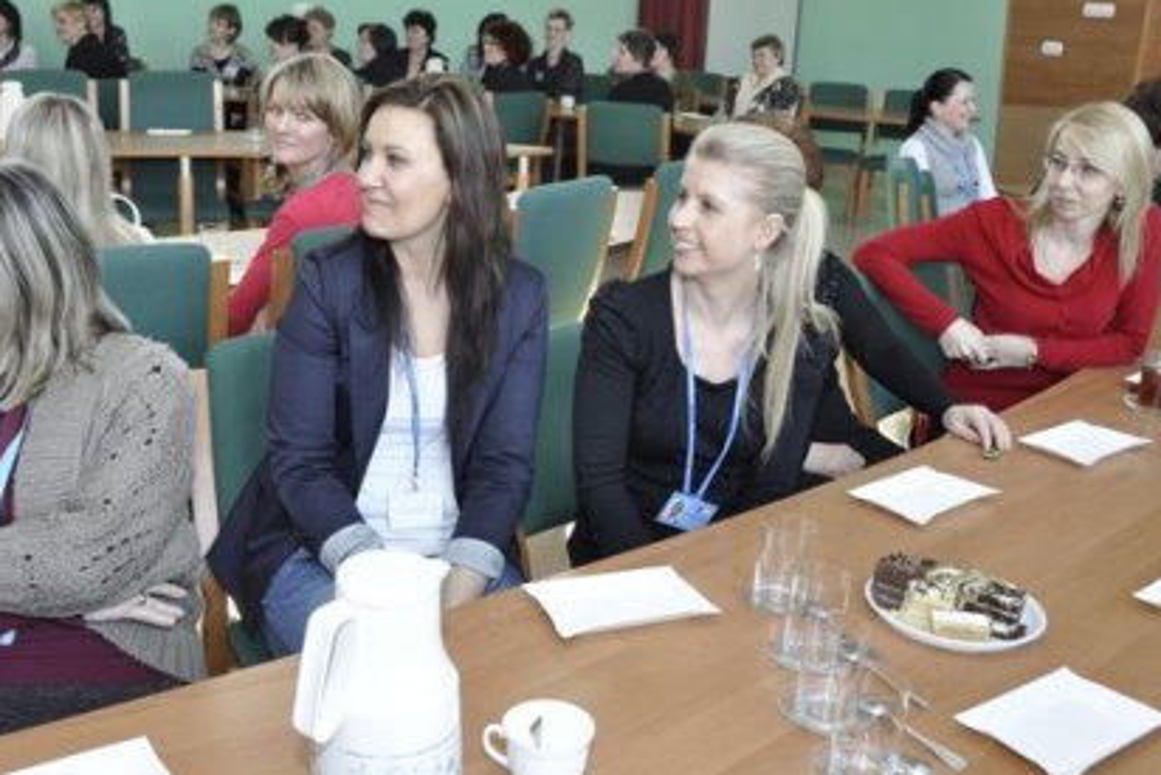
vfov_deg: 33.4
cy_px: 371
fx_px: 1290
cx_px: 513
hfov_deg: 48.3
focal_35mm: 40
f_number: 5
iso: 360
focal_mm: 22
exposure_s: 1/60
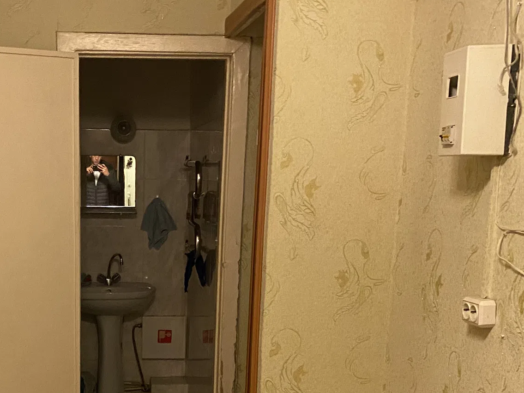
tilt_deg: -13.0
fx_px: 832
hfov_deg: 34.4
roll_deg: -0.9
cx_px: 149
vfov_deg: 25.6
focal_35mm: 55
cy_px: 367
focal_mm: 4.25
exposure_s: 1/33
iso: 500
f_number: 1.8
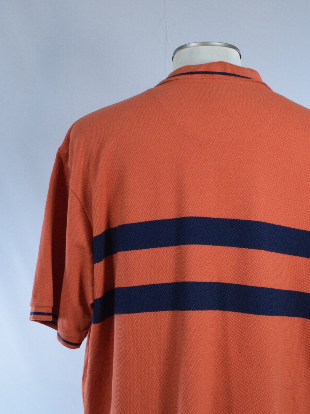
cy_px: 279
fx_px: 657
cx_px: 186
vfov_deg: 34.6
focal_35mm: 55
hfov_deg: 26.5
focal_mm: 24
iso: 3200
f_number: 11
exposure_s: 1/250
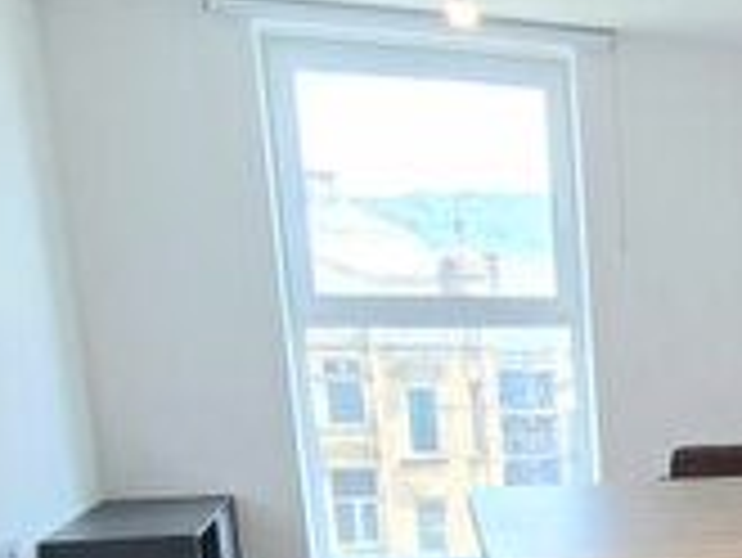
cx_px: 1052
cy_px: 587
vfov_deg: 25.0
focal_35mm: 55
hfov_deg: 27.0
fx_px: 1180
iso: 50
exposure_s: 1/100
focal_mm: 2.2
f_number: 2.2
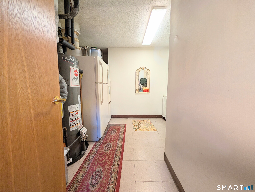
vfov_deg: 94.6
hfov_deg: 110.5
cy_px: 96
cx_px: 128
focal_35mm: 12
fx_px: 89
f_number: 1.7
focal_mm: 2.02
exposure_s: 1/60
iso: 120
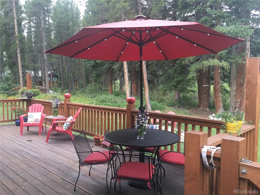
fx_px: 218
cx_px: 130
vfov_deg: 48.2
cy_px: 98
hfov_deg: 61.7
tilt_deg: -3.1
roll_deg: -0.4
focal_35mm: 29
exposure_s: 1/30
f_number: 2.2
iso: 40
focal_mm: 4.15
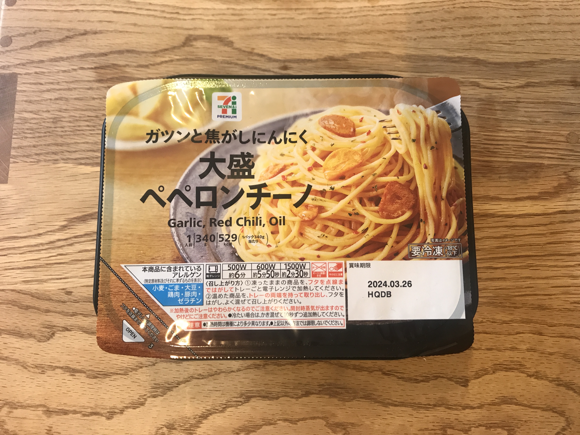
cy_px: 218
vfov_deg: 49.7
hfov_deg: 63.4
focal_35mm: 28
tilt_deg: -82.1
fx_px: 469
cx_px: 290
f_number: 1.8
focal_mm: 3.99
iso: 32
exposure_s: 1/30
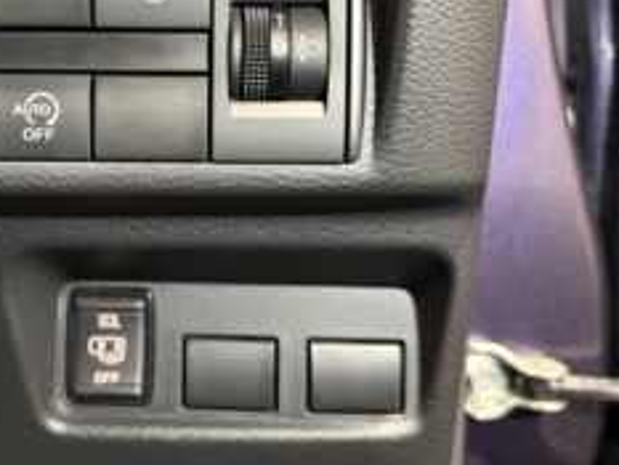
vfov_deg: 36.7
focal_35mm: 39
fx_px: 698
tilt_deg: -0.9
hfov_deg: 46.8
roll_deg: -0.3
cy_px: 179
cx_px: 191
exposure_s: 1/33
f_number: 1.6
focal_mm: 5.96
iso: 640
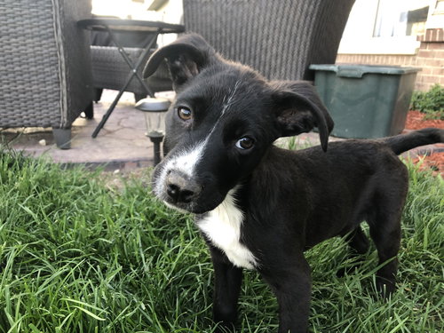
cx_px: 222
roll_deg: -1.9
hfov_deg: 63.4
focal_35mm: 28
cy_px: 166
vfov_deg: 49.7
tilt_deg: -16.5
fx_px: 359
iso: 80
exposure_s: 1/120
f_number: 1.8
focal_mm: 3.99
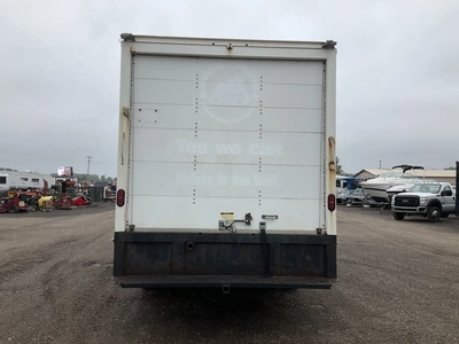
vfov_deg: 48.2
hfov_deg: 61.7
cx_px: 230
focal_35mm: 29
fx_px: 385
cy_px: 172
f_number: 1.8
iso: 25
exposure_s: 1/1786
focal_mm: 3
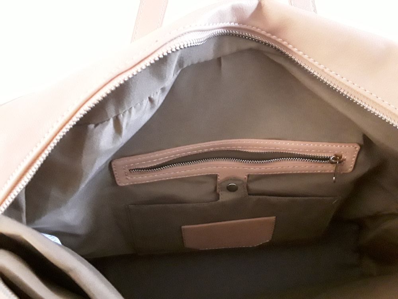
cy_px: 150
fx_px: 310
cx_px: 199
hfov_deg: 65.3
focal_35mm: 27
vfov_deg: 51.4
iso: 1000
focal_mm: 2.91
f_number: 1.9
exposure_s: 1/17
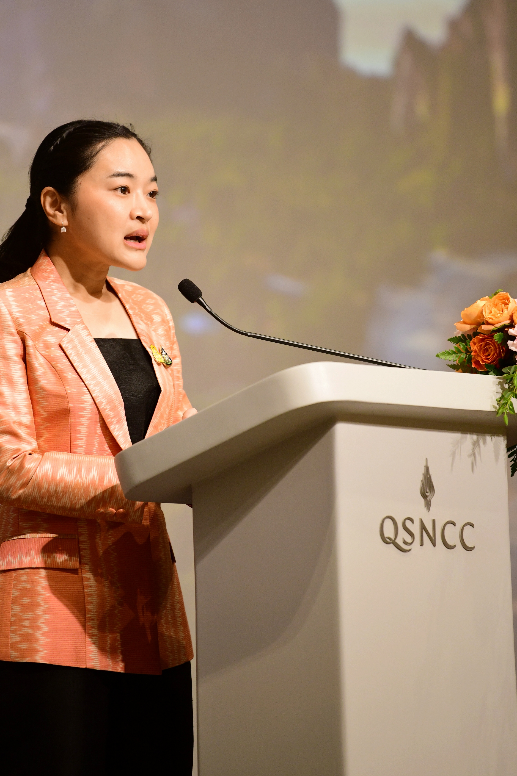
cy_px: 328
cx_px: 208
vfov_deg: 8.4
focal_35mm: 244
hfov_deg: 5.6
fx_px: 5256
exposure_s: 1/200
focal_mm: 200
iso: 1250
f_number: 2.8
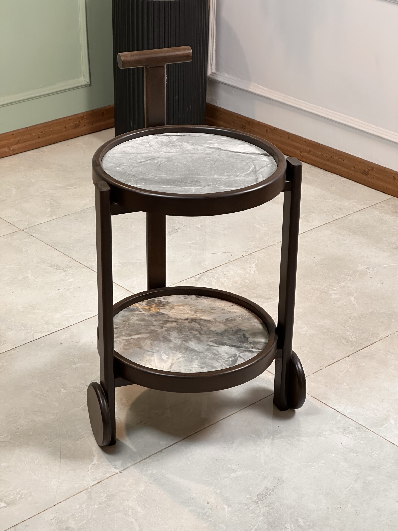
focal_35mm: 77
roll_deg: -1.4
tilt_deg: -27.8
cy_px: 266
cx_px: 199
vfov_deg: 25.3
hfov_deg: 19.1
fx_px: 1180
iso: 125
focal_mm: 9
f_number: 2.8
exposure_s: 1/100
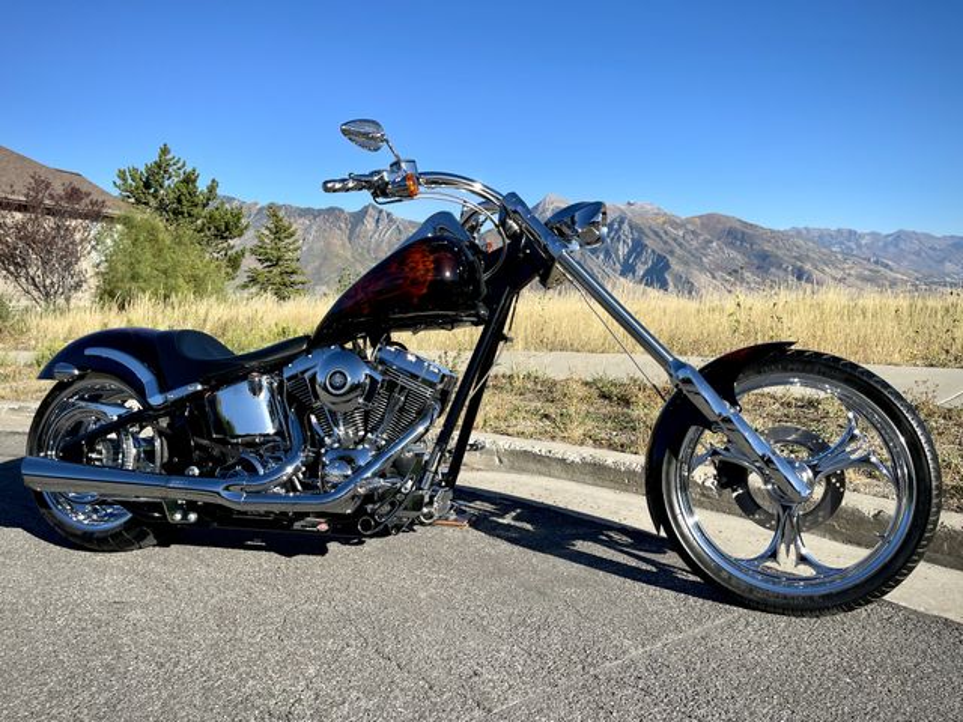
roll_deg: +0.8
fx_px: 695
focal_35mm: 25
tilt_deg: -7.6
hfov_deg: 69.4
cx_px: 482
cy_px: 361
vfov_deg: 54.9
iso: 32
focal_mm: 5.1
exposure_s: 1/3257
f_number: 1.6
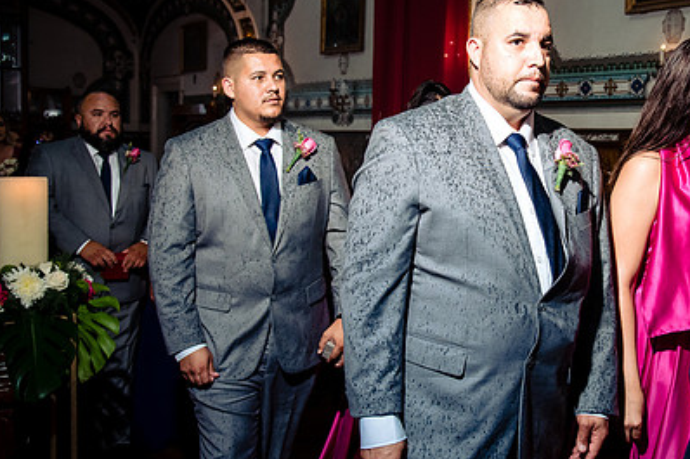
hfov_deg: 40.3
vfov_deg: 28.0
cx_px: 494
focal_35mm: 48
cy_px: 202
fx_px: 920
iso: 1600
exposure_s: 1/160
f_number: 5.6
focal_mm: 32
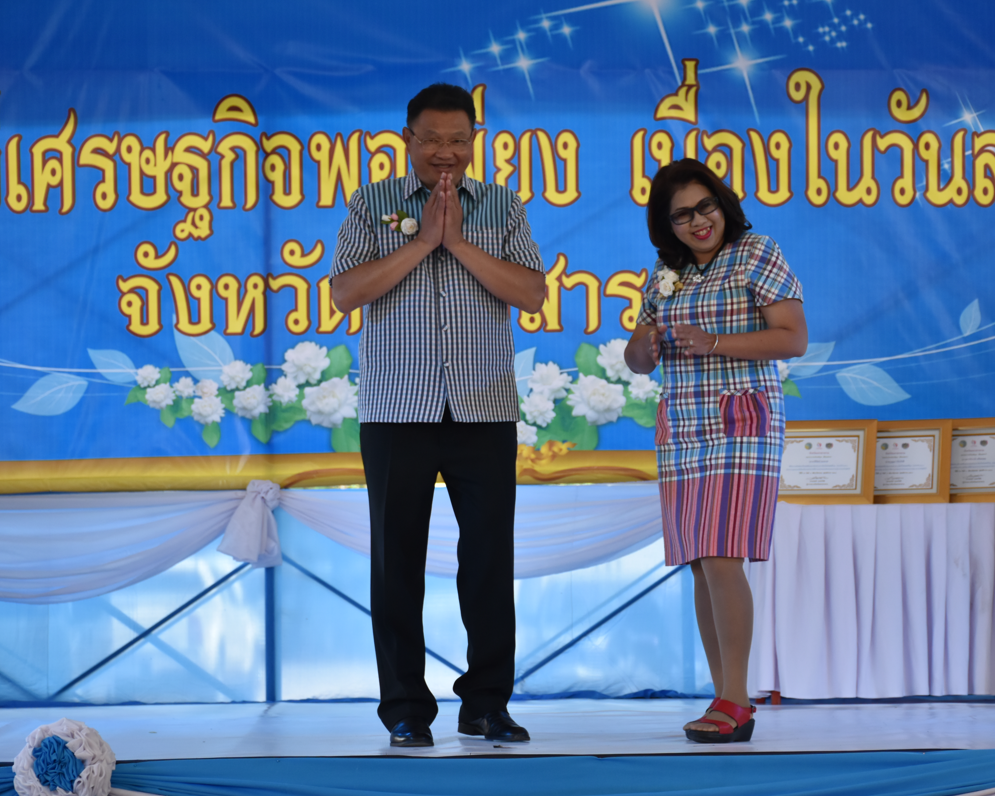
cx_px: 566
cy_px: 399
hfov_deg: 20.2
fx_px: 2798
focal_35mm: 95
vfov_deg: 16.2
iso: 800
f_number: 4.8
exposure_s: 1/400
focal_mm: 56
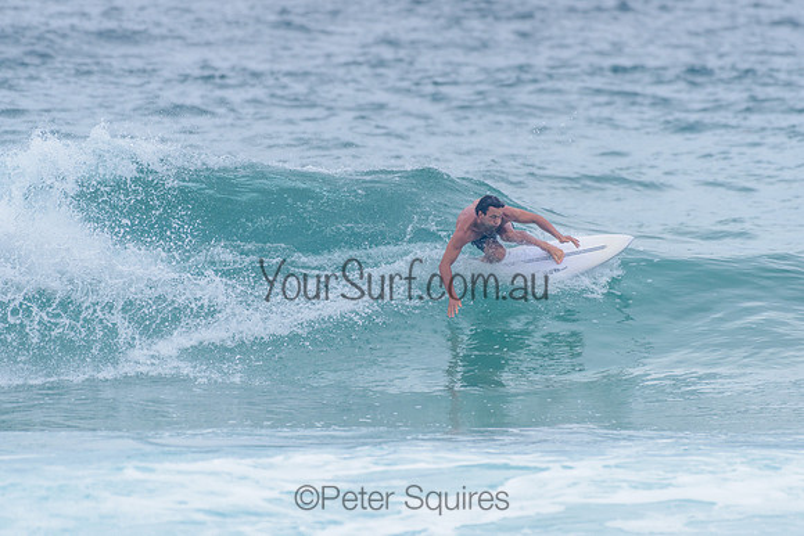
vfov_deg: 2.2
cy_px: 208
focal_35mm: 613
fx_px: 13689
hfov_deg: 3.4
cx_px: 454
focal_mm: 500
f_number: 5.6
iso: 180
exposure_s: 1/2000
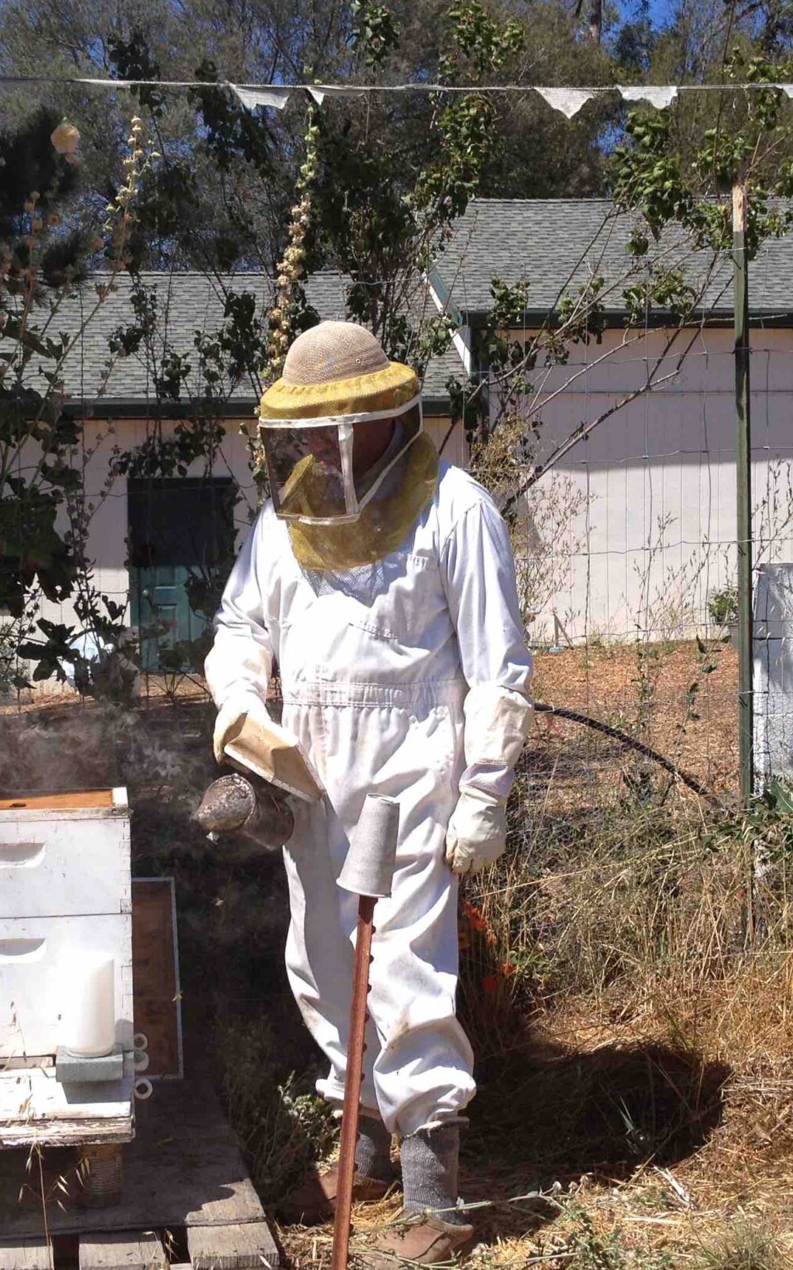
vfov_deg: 35.1
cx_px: 313
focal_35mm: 58
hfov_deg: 22.3
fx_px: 2007
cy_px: 623
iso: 50
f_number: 2.4
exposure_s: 1/1493
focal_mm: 4.28
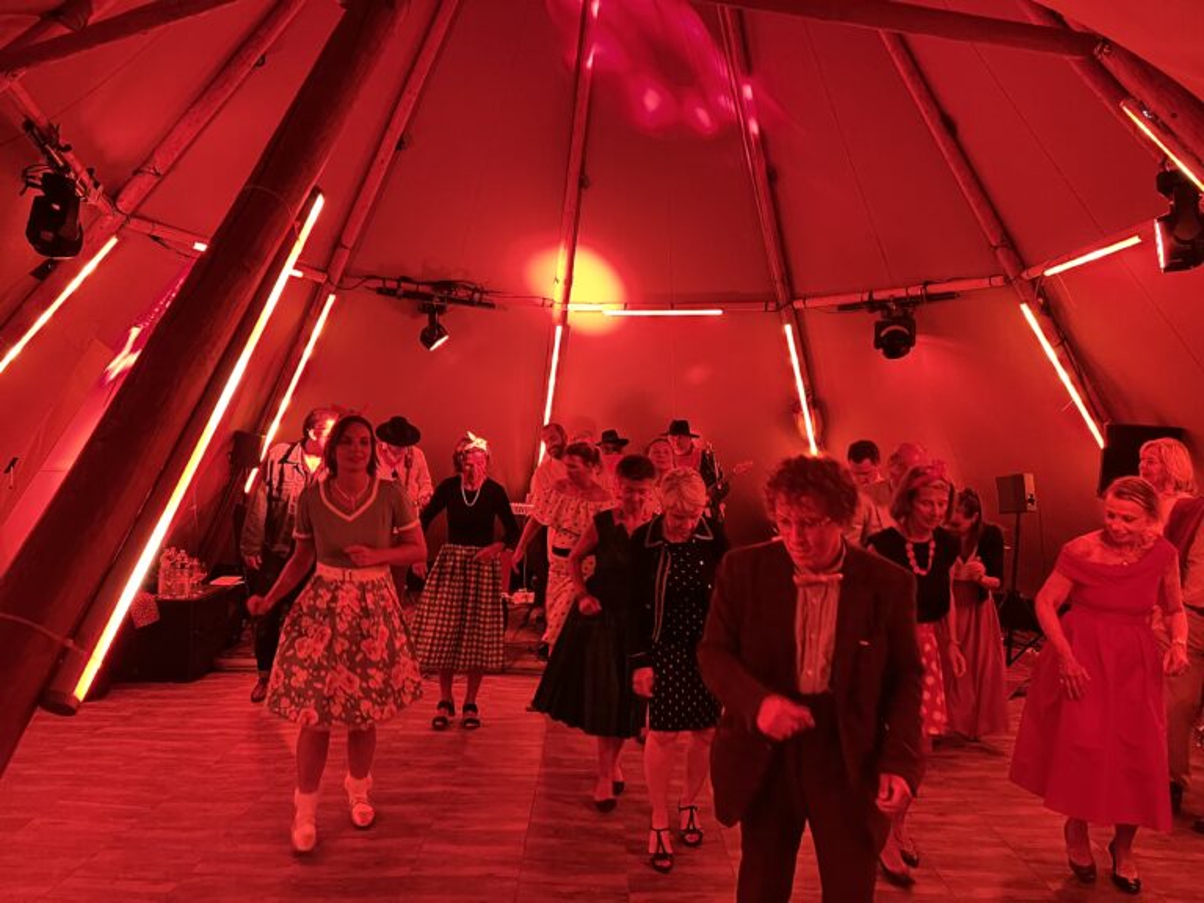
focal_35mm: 26
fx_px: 904
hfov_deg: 67.3
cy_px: 452
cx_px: 602
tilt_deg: -1.3
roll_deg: -2.3
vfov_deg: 53.1
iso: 640
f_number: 1.5
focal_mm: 5.7
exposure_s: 1/31
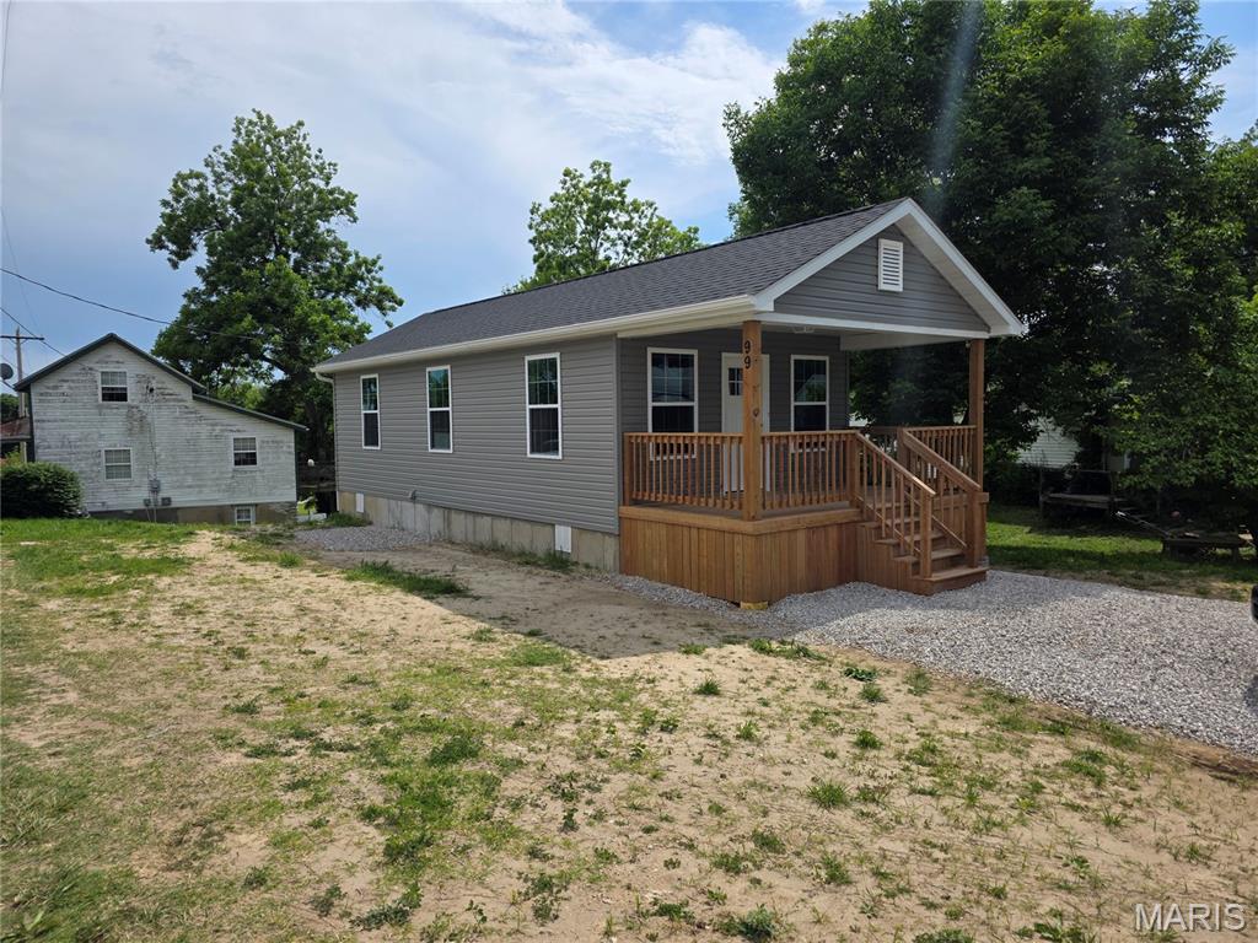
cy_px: 472
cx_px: 629
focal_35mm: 23
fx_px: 836
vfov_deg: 58.9
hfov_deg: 73.9
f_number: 1.7
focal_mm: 6.3
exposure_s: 1/7944
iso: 80
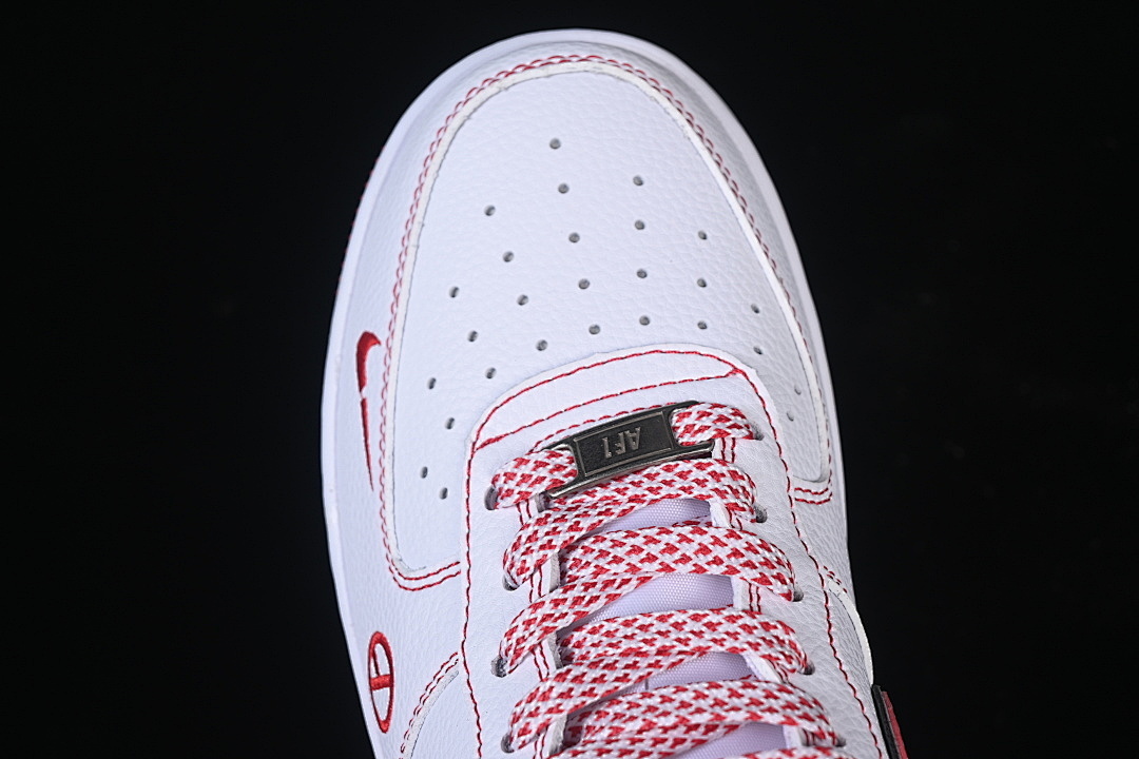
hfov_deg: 27.0
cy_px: 380
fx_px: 2373
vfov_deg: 18.2
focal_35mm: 75
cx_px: 570
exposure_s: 1/80
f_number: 7.1
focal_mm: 50
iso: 160
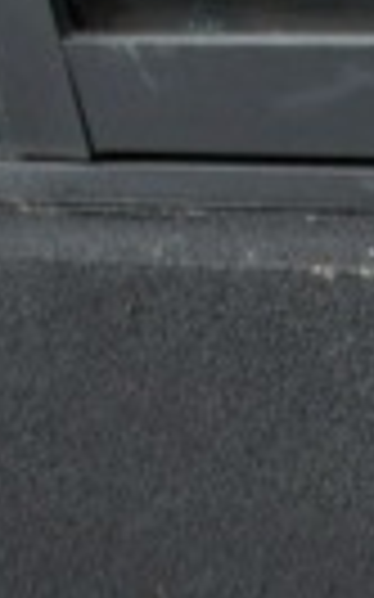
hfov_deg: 5.3
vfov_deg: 11.4
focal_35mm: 169
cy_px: 1102
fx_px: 2759
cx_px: 2082
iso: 130
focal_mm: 8.38
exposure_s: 1/400
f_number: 2.8
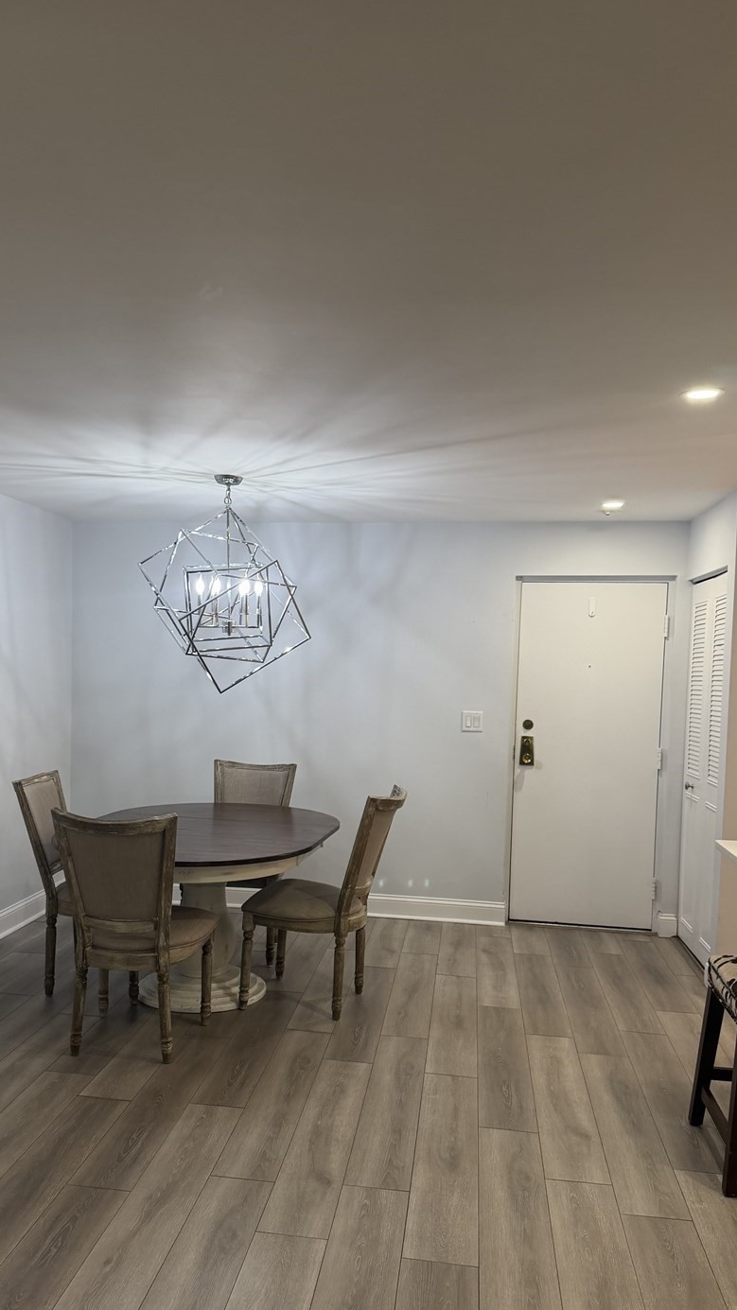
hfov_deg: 40.1
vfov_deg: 65.9
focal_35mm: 29
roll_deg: -1.0
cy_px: 724
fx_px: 1008
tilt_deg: -3.6
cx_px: 319
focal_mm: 6.76
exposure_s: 1/120
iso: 200
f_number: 1.78
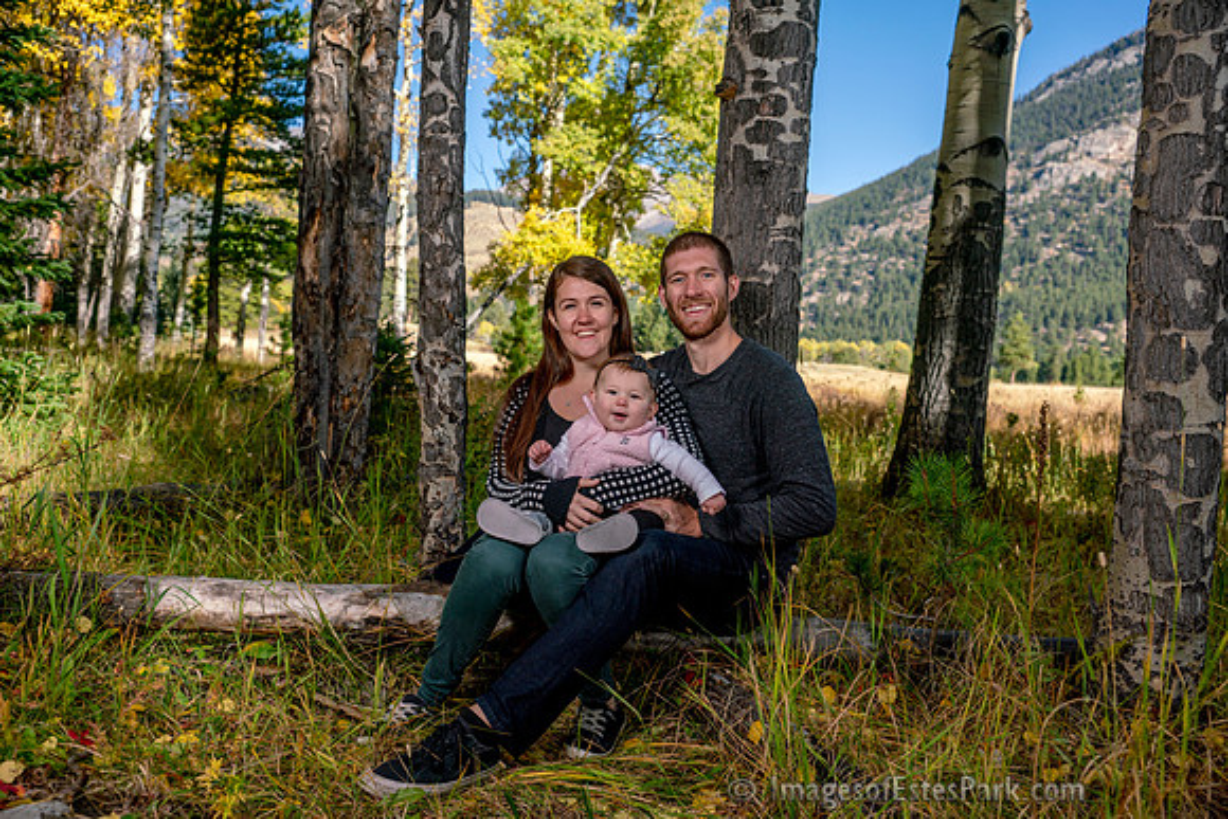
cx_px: 614
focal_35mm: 30
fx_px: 1024
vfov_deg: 43.6
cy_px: 410
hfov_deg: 61.9
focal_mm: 30
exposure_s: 1/1000
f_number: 4.5
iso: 160
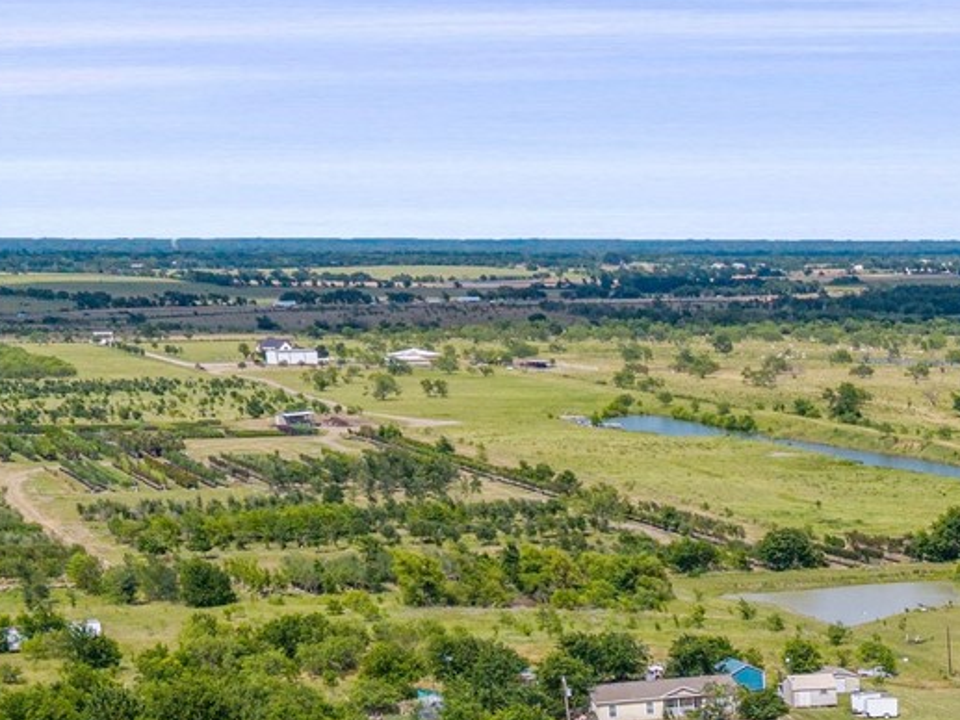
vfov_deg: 14.5
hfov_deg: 18.9
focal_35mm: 95
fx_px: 2635
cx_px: 1309
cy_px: 1089
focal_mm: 8.67
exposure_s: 1/4000
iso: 100
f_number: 1.8
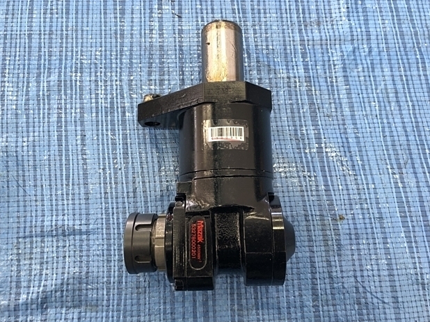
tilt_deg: -77.9
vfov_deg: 48.2
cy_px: 156
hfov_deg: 61.7
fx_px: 360
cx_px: 217
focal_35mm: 29
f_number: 1.8
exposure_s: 1/20
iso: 40
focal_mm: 3.99
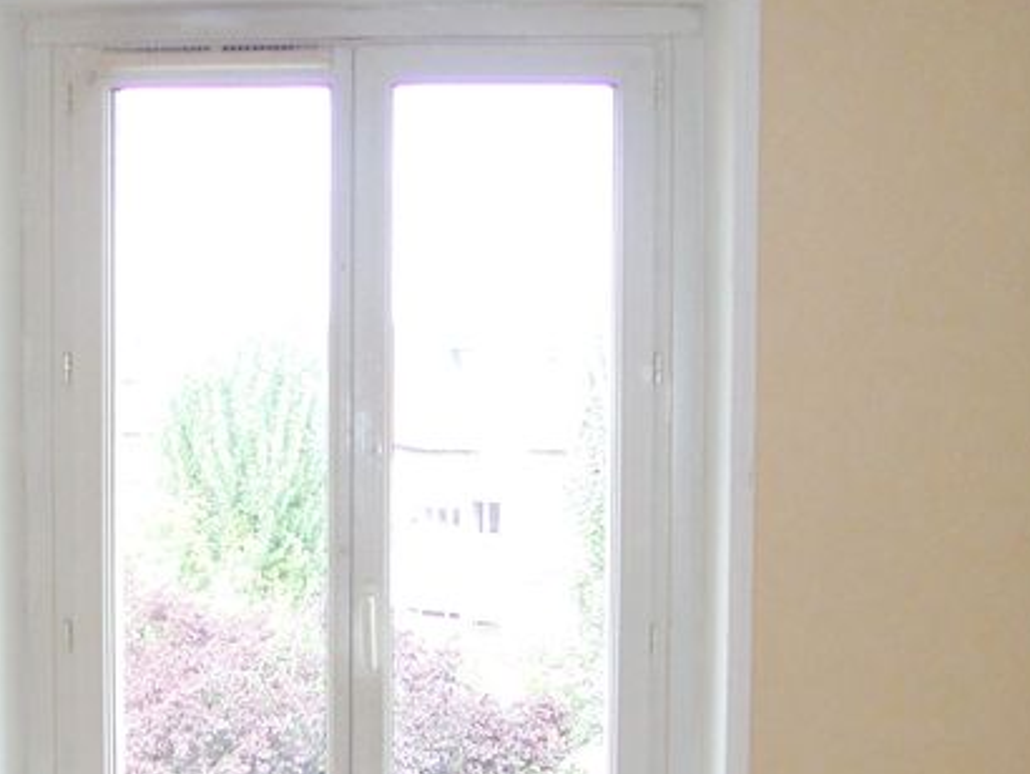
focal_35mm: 83
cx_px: 312
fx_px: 2471
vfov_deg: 17.5
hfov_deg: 23.4
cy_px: 712
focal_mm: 5.6
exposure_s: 1/100
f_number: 2.7
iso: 160
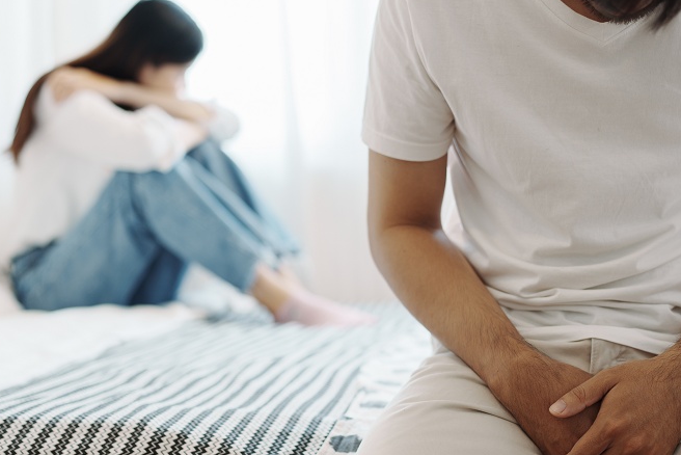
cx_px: 425
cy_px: 257
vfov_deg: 21.3
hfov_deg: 31.3
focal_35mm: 64
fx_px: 1211
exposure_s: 1/40
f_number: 1.4
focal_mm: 35
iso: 100
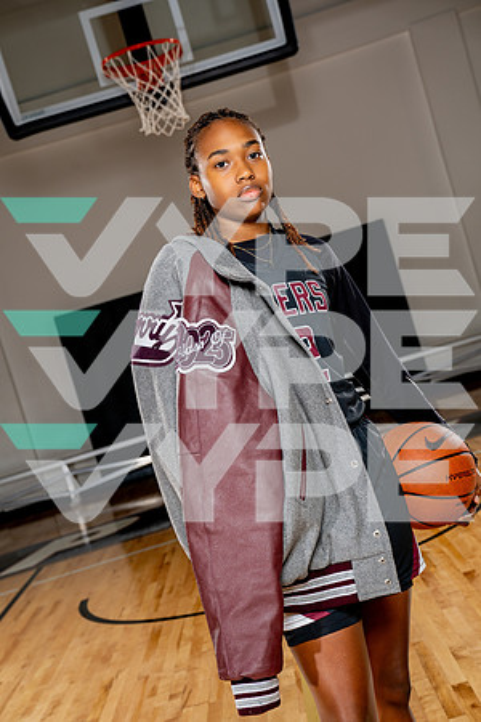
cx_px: 240
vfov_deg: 35.1
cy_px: 361
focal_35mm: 57
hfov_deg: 23.8
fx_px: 1142
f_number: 5.6
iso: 200
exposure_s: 1/250
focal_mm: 57
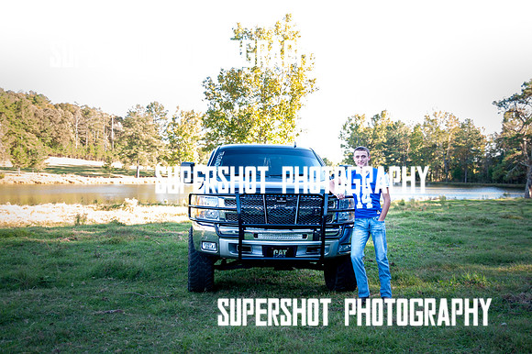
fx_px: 632
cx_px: 266
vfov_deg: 31.3
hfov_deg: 45.7
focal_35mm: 43
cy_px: 178
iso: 640
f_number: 3.2
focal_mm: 35
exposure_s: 1/320
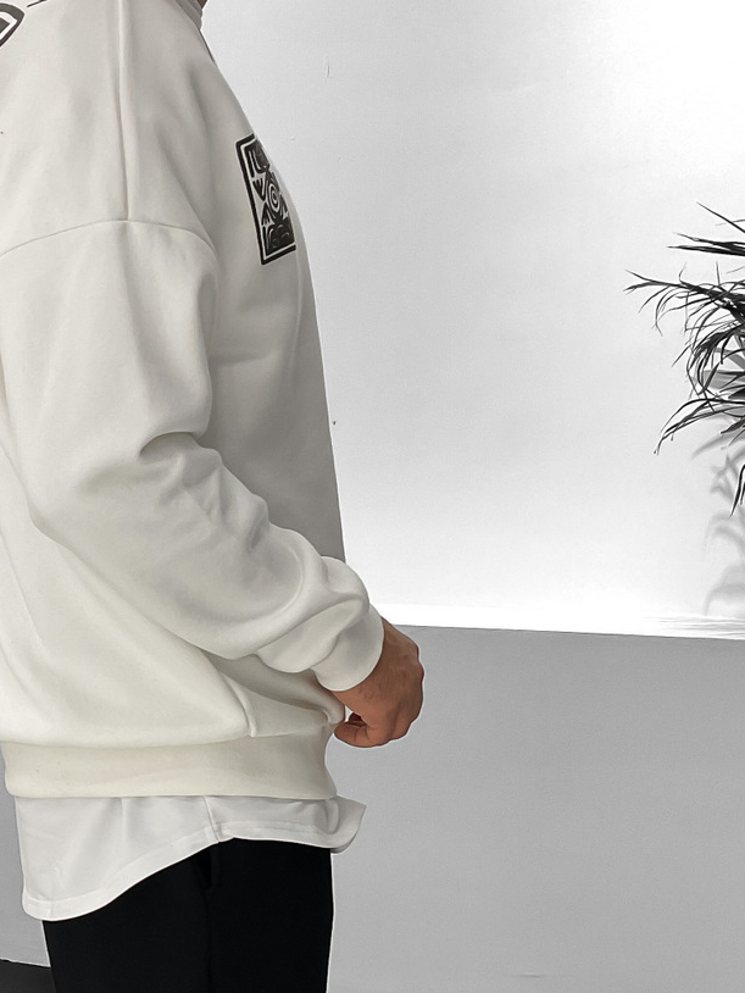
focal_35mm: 57
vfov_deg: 33.1
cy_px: 739
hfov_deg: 25.2
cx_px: 144
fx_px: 1635
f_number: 1.8
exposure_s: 1/100
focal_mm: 3
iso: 50
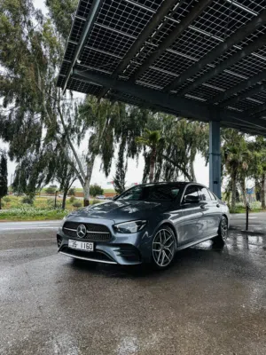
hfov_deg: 56.8
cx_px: 133
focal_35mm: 24
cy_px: 178
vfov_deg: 71.6
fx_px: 246
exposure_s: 1/222
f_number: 1.78
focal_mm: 6.86
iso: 80
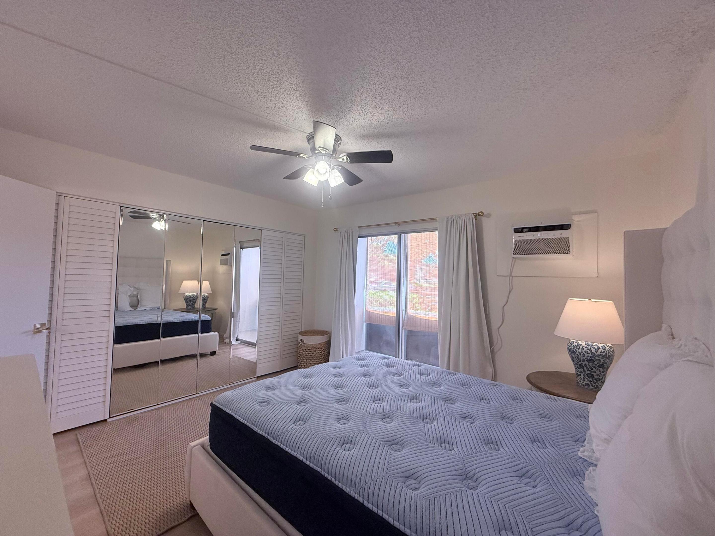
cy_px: 268
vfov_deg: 85.7
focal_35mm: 14
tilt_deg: +2.7
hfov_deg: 102.1
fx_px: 289
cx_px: 358
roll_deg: -1.6
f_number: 2.2
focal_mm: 2.22
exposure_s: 1/120
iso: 160
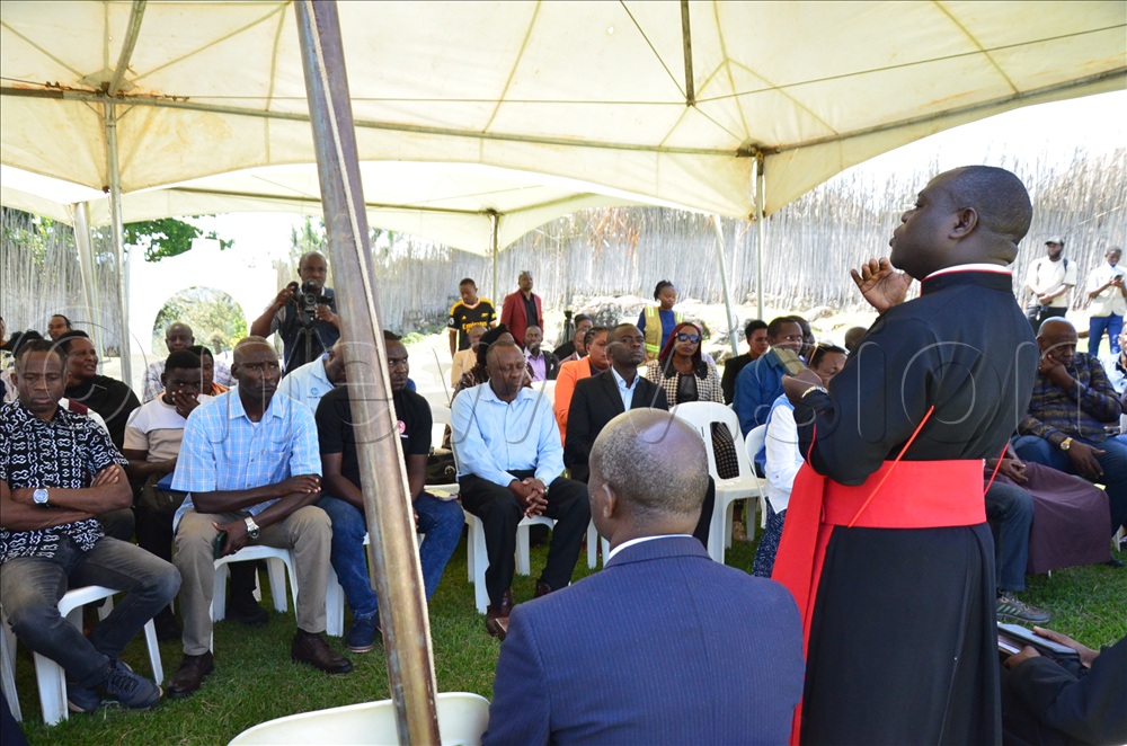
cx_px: 564
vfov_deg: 47.7
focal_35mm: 27
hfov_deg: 67.5
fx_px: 843
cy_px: 373
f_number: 3.5
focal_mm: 18
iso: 1600
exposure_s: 1/1000
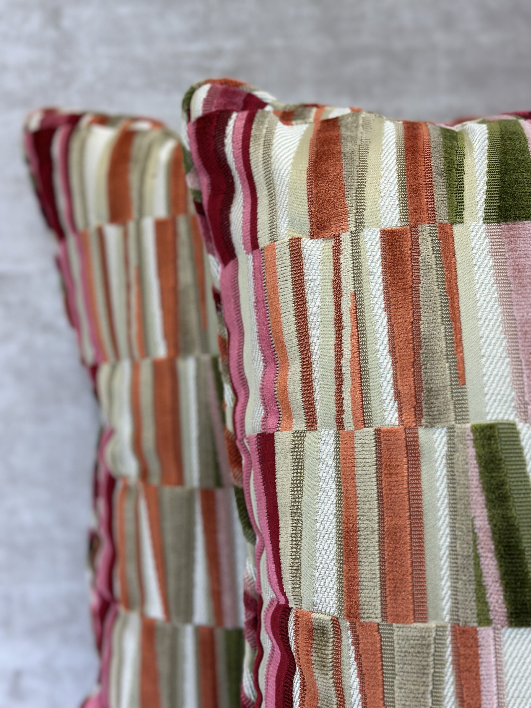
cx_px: 266
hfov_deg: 30.3
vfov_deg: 39.7
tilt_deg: -12.0
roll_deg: +1.9
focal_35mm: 48
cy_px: 354
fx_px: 982
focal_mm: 6.86
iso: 64
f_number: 1.78
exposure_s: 1/120
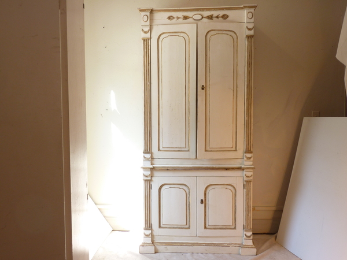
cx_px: 174
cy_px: 130
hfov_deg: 56.8
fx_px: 321
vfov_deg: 44.2
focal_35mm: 32
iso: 100
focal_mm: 5.3
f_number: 3.5
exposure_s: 1/30
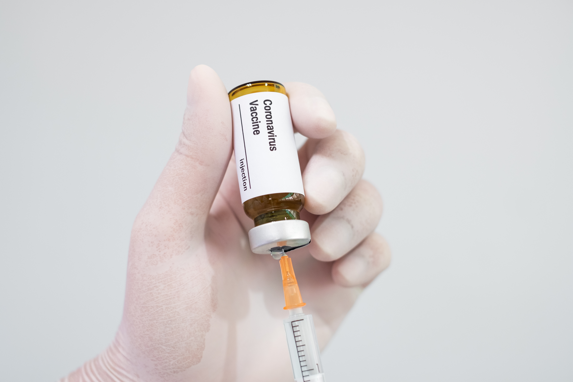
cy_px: 191
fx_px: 844
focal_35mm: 53
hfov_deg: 37.5
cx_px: 286
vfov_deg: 25.5
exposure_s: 1/60
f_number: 2.8
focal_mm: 35
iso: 500
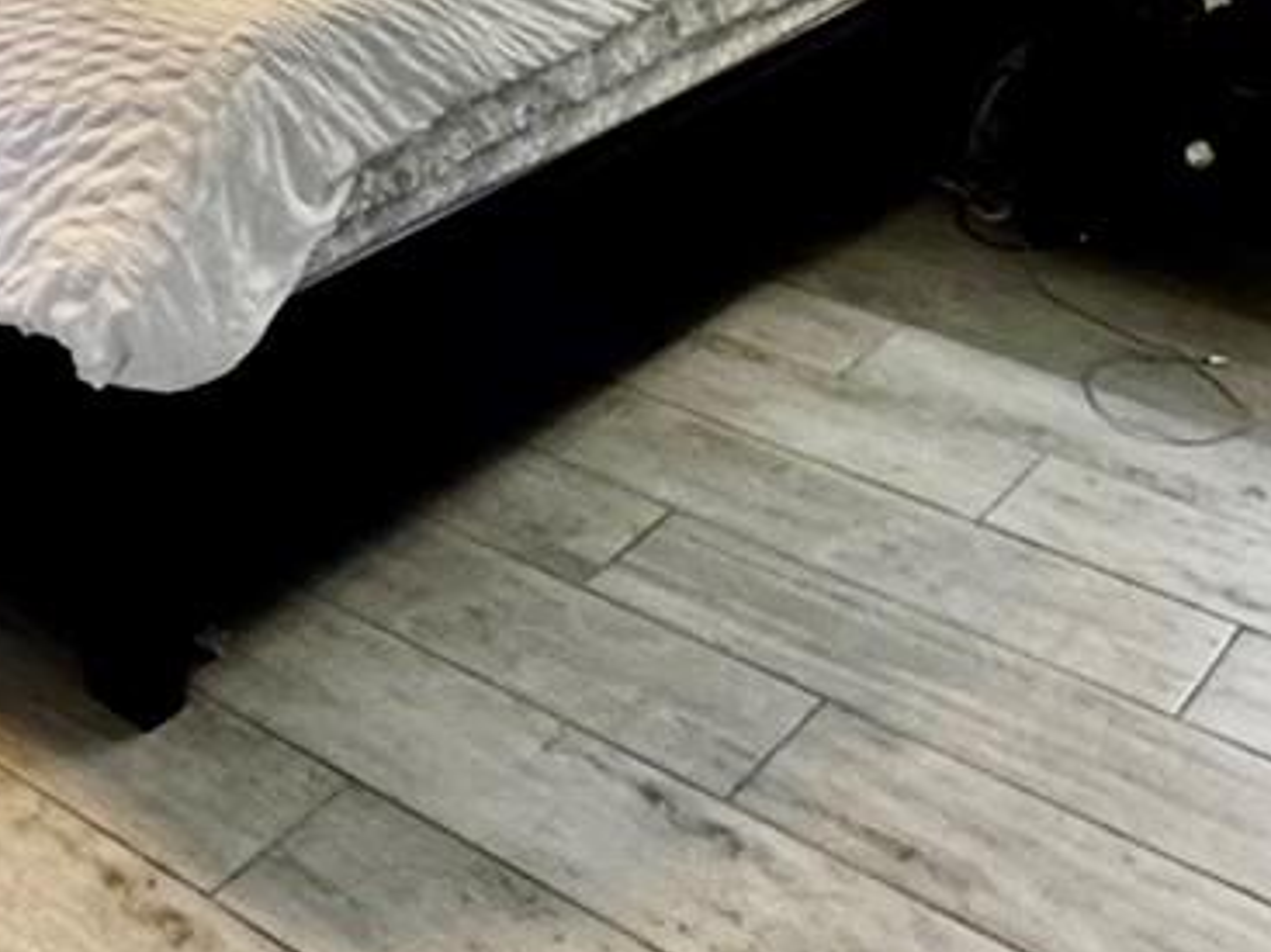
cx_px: 443
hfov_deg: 31.5
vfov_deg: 22.1
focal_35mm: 61
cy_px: -201
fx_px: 2239
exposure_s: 1/60
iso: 640
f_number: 2.2
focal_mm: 2.22
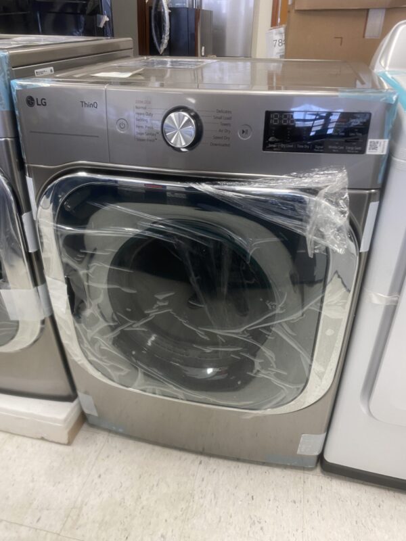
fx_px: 407
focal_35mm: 26
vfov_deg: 67.3
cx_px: 203
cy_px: 270
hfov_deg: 53.1
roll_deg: -1.7
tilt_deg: -29.2
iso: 125
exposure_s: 1/44
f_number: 1.8
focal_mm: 4.25
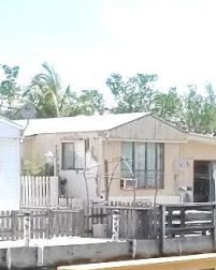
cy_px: 292
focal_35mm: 131
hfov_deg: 11.7
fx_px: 1049
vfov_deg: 14.4
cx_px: 25
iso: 64
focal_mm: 5.9
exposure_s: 1/250
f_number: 8
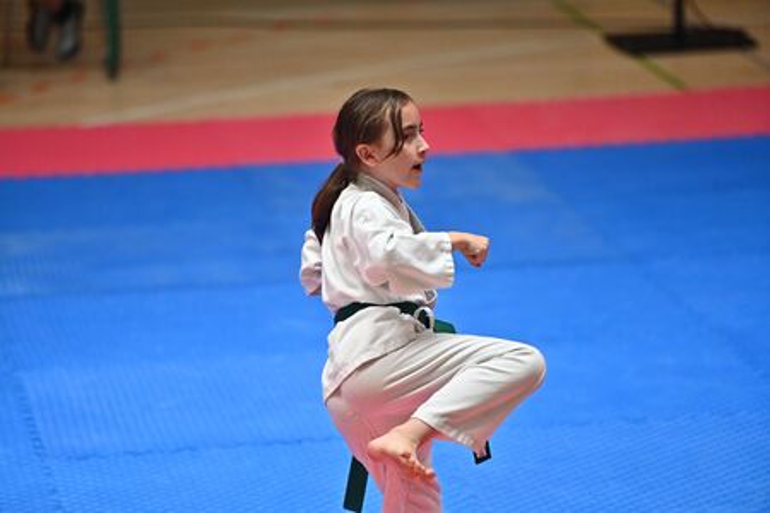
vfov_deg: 6.9
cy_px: 256
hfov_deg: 10.3
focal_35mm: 200
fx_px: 4277
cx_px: 385
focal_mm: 200
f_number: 2.8
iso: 2000
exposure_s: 1/5000
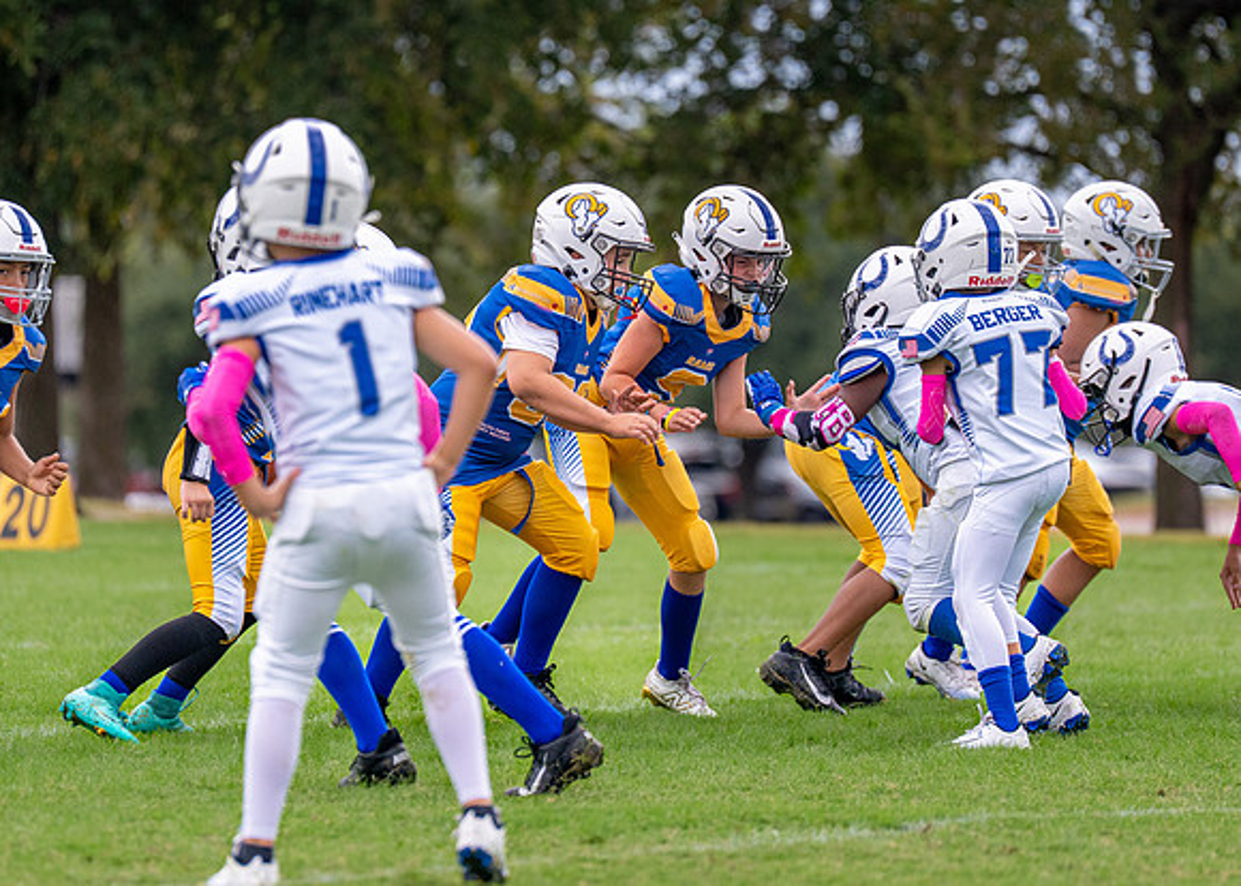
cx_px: 598
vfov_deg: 3.8
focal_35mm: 384
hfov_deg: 5.3
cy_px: 455
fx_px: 13517
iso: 400
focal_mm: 200
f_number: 2.8
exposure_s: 1/1600
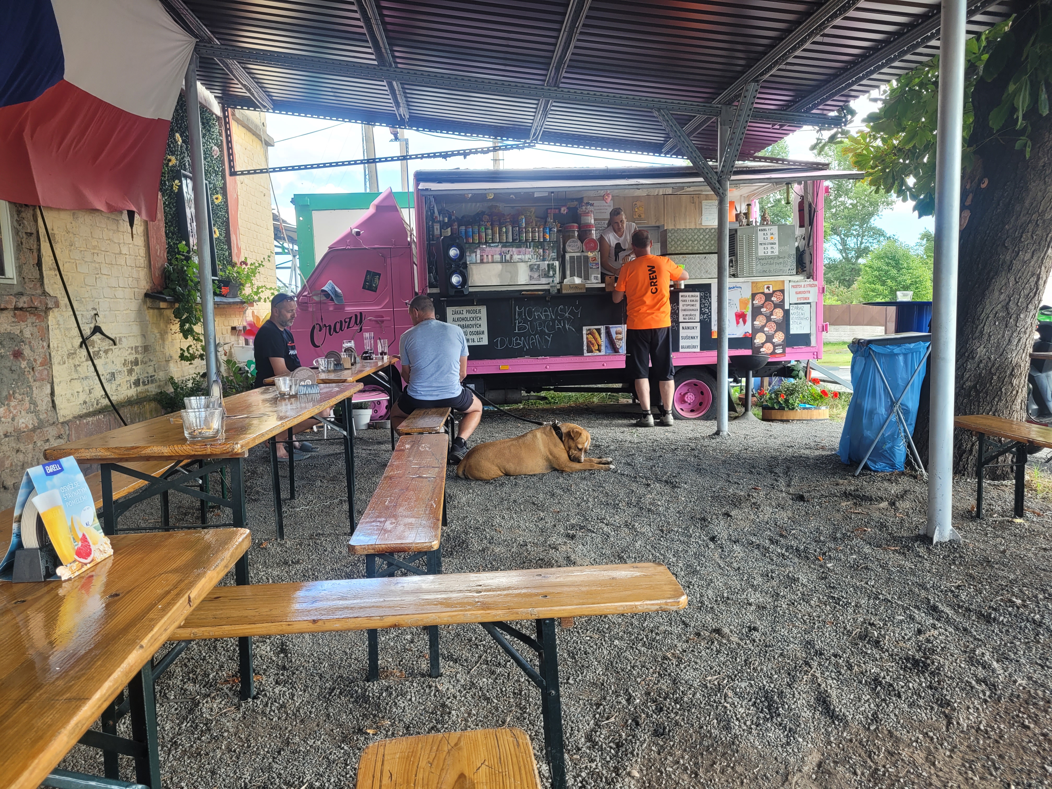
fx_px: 790
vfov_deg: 53.1
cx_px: 526
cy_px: 394
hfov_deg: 67.3
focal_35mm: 26
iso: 40
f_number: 1.8
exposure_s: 1/109
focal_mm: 5.4
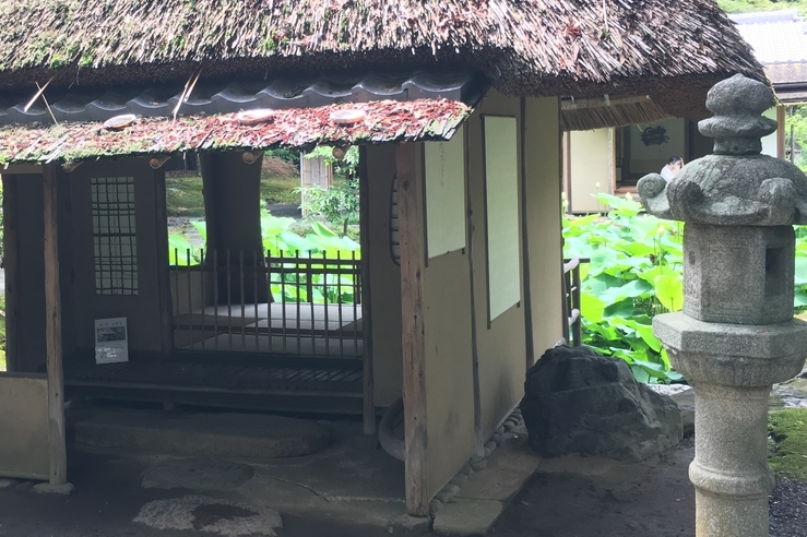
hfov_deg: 40.1
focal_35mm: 49
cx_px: 297
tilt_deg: -3.2
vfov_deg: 27.5
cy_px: 224
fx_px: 1098
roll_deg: +2.6
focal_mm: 4.15
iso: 40
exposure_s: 1/120
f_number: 2.2
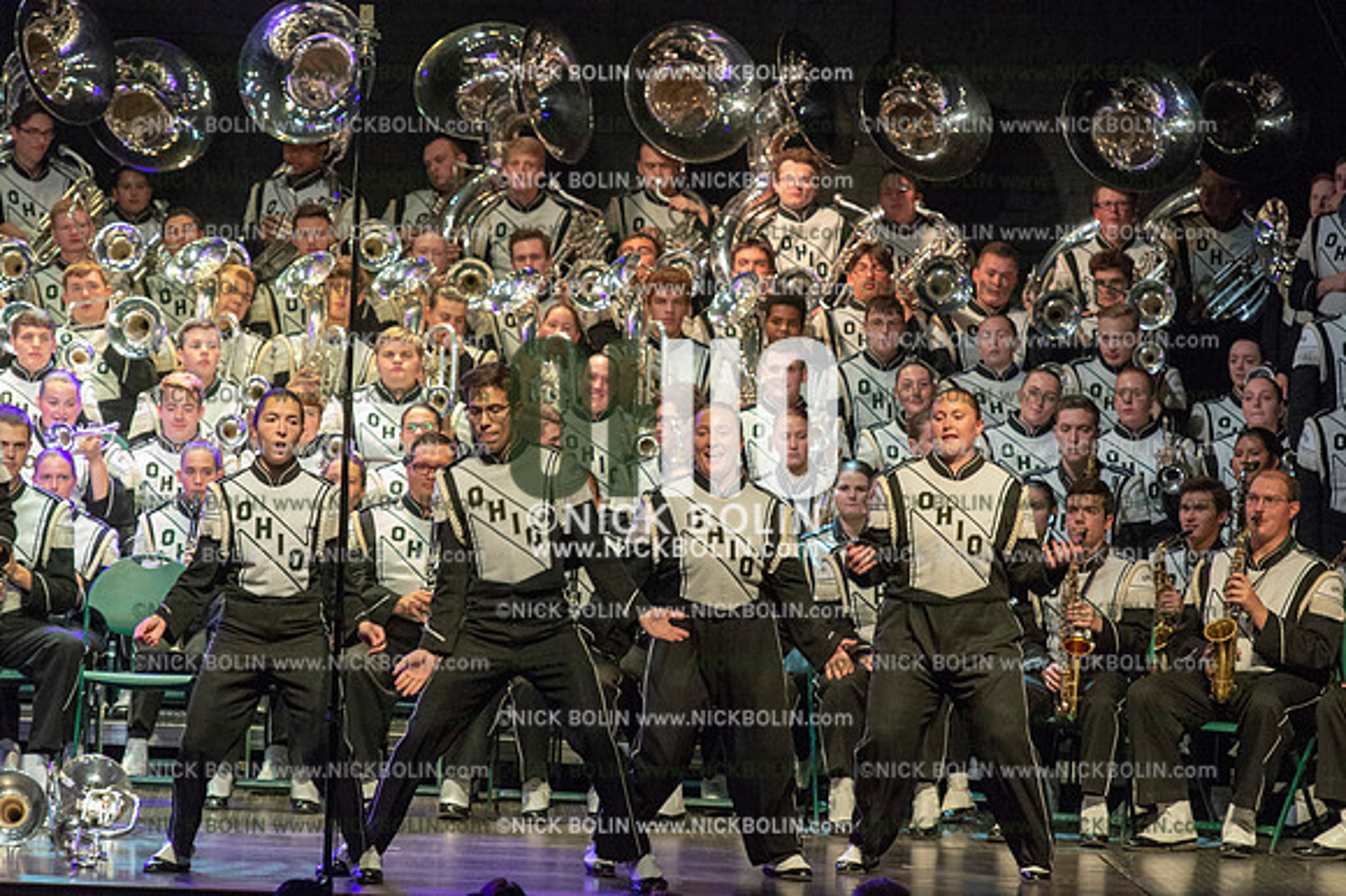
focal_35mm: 220
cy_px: 448
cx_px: 673
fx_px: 8221
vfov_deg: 6.2
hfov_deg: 9.4
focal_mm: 220
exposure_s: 1/200
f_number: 7.1
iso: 8000
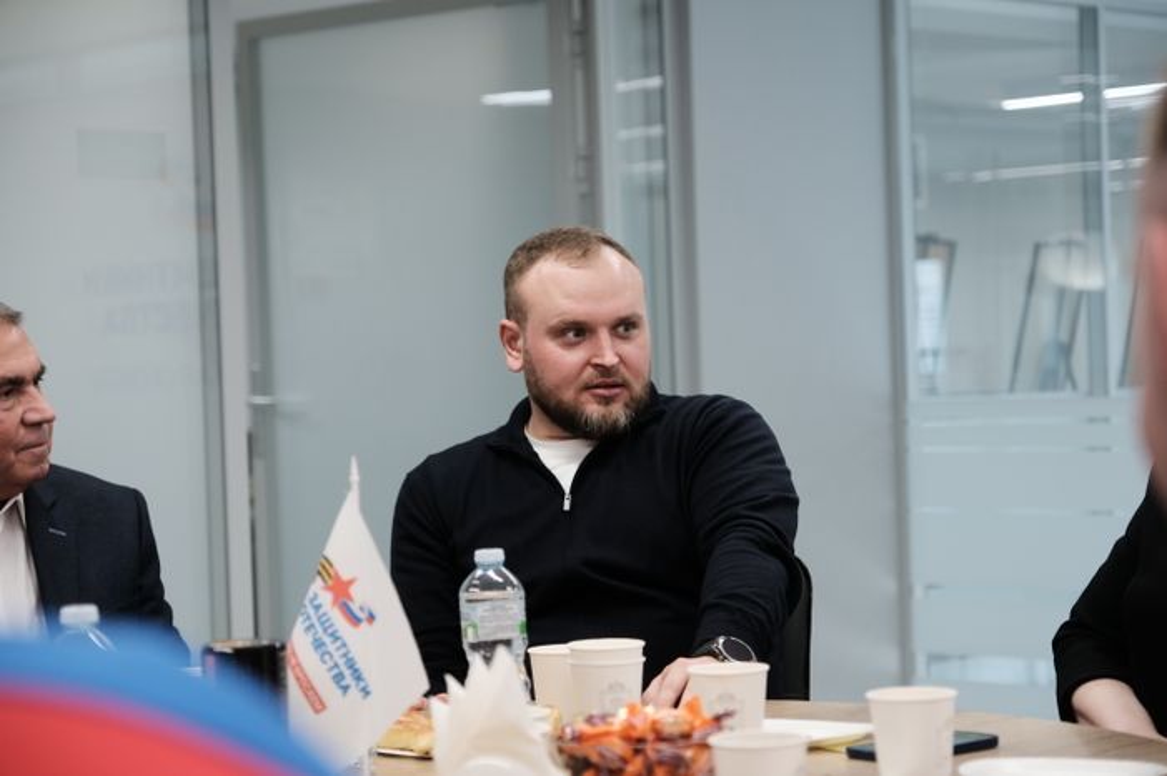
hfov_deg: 24.5
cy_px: 388
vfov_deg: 16.4
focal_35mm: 83
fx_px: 2688
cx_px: 584
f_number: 2.8
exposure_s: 1/160
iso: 800
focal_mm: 55
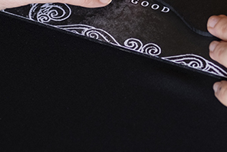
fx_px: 1597
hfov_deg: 8.1
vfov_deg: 5.4
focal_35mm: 253
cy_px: -69
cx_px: 244
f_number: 2
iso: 400
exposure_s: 1/400
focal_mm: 50
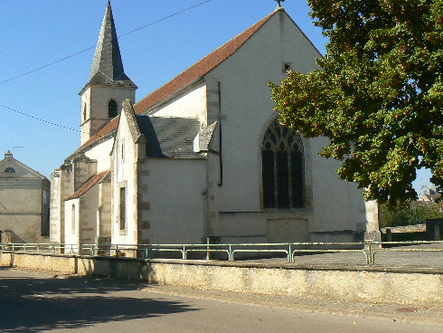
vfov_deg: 30.8
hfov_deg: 40.4
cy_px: 126
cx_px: 197
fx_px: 602
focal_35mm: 47
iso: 80
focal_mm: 6
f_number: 5.6
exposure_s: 1/320
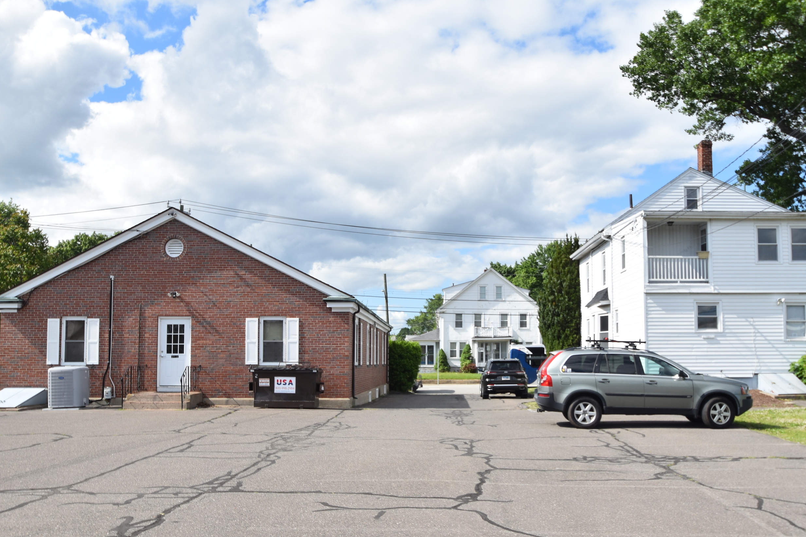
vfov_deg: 37.1
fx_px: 797
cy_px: 313
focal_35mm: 36
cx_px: 461
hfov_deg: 53.4
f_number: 10
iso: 200
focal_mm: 19
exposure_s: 1/400
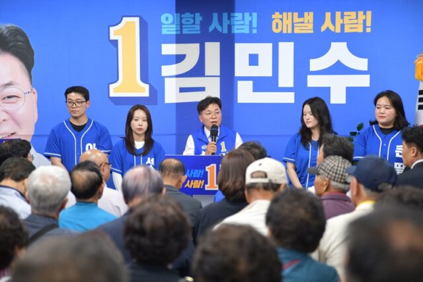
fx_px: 822
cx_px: 212
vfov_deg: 19.4
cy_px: 141
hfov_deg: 28.9
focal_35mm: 70
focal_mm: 70
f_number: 2.8
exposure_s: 1/200
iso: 1000
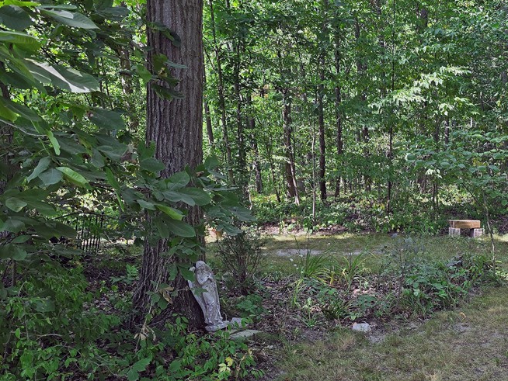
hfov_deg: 49.6
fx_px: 529
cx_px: 372
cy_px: 256
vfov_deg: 39.2
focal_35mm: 36
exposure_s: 1/180
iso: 64
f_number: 1.7
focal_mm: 6.3
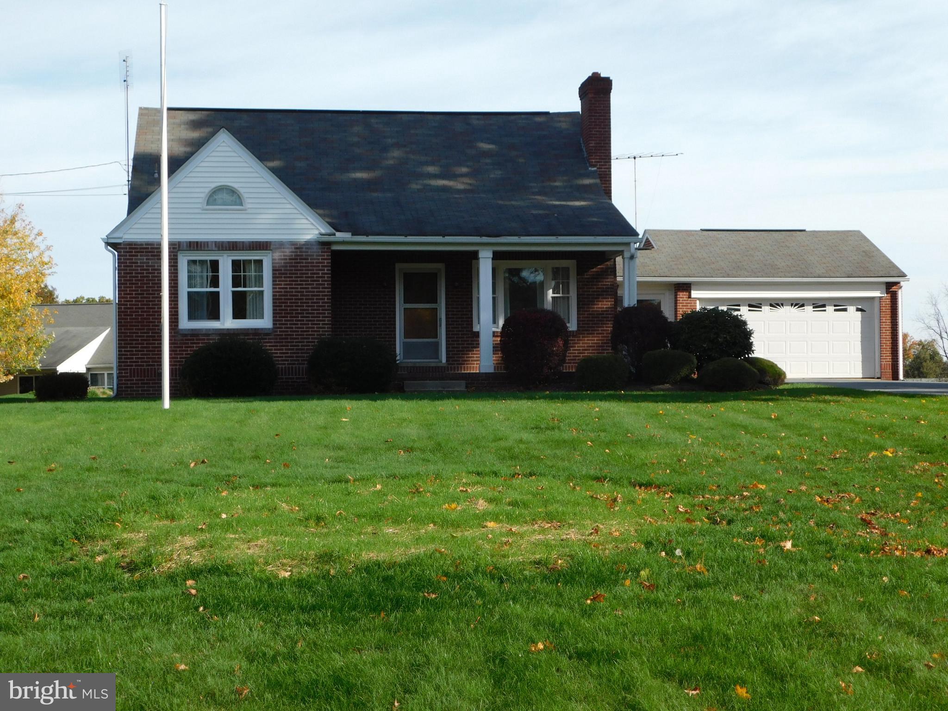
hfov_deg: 32.7
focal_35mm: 59
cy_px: 356
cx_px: 474
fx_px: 1616
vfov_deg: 24.8
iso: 125
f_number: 4
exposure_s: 1/640
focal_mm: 10.4
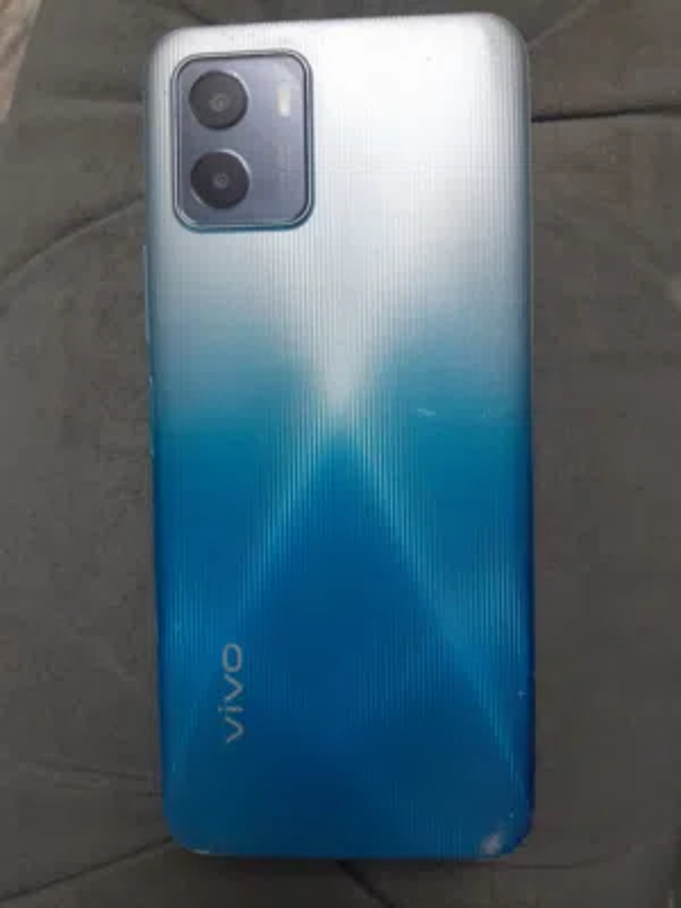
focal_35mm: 26
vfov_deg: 67.3
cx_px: 340
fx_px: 682
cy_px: 454
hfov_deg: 53.1
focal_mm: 3.98
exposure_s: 1/50
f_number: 1.8
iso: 400
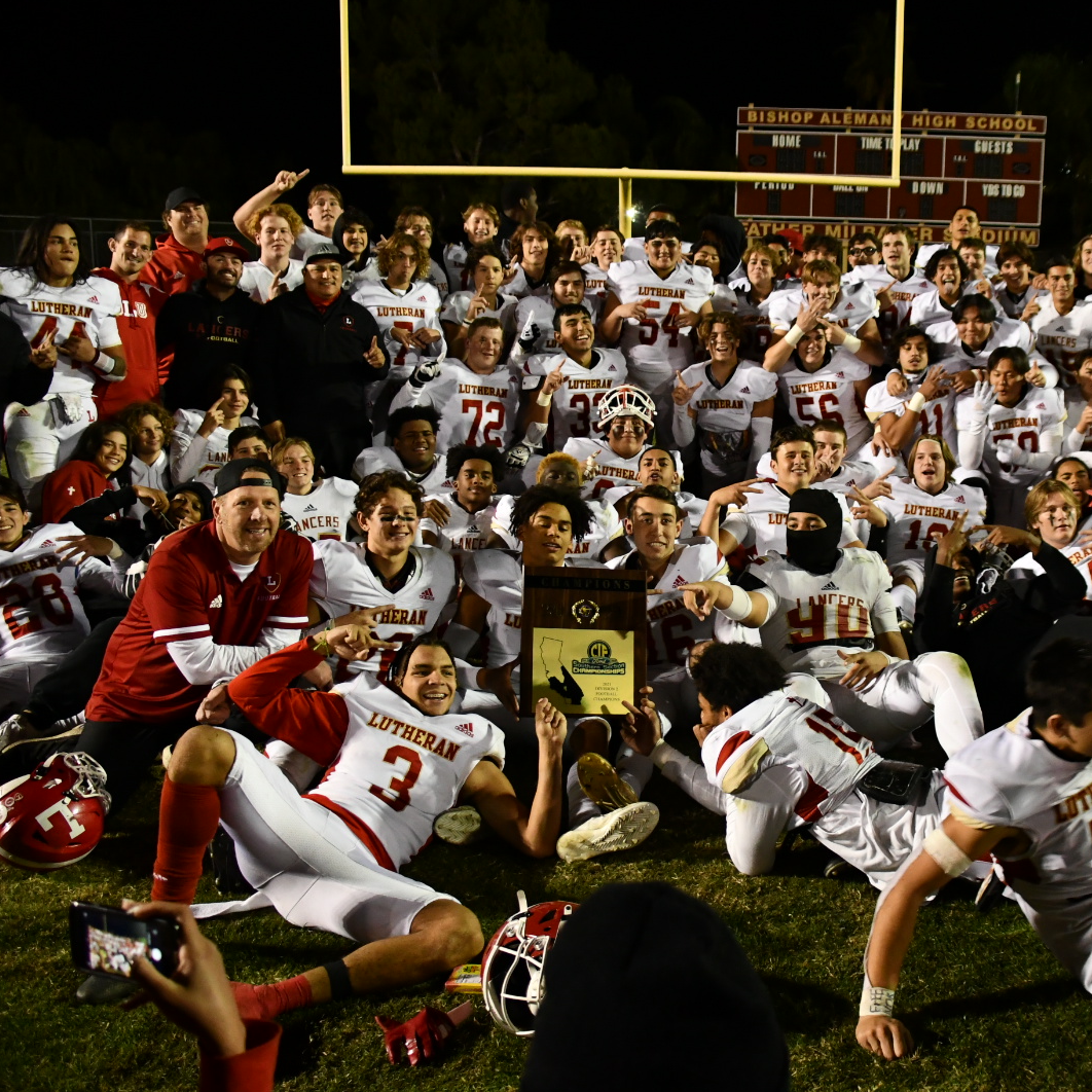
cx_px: 778
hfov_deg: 46.0
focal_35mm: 35
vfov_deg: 47.2
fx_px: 1249
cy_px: 549
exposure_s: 1/125
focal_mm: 18
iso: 3200
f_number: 3.5
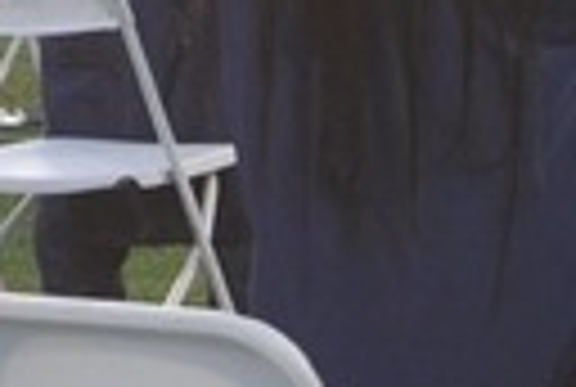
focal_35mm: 515
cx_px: -216
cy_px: -362
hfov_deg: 4.0
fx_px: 8261
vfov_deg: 2.7
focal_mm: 55
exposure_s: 1/60
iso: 200
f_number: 4
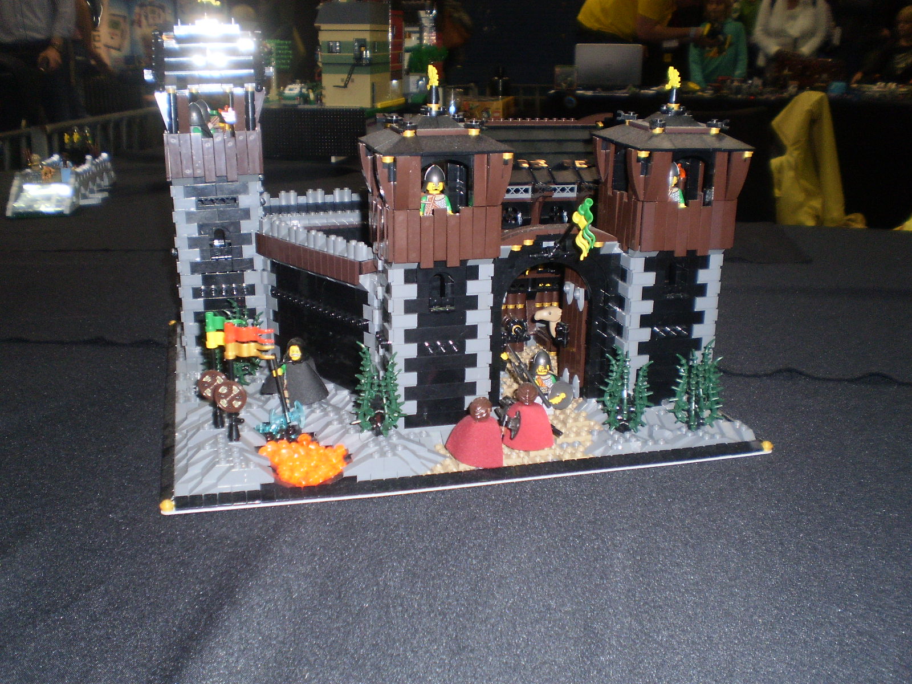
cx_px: 456
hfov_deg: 51.4
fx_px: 948
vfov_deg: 39.7
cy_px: 342
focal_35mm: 36
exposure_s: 1/30
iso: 125
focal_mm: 6.3
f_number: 3.1
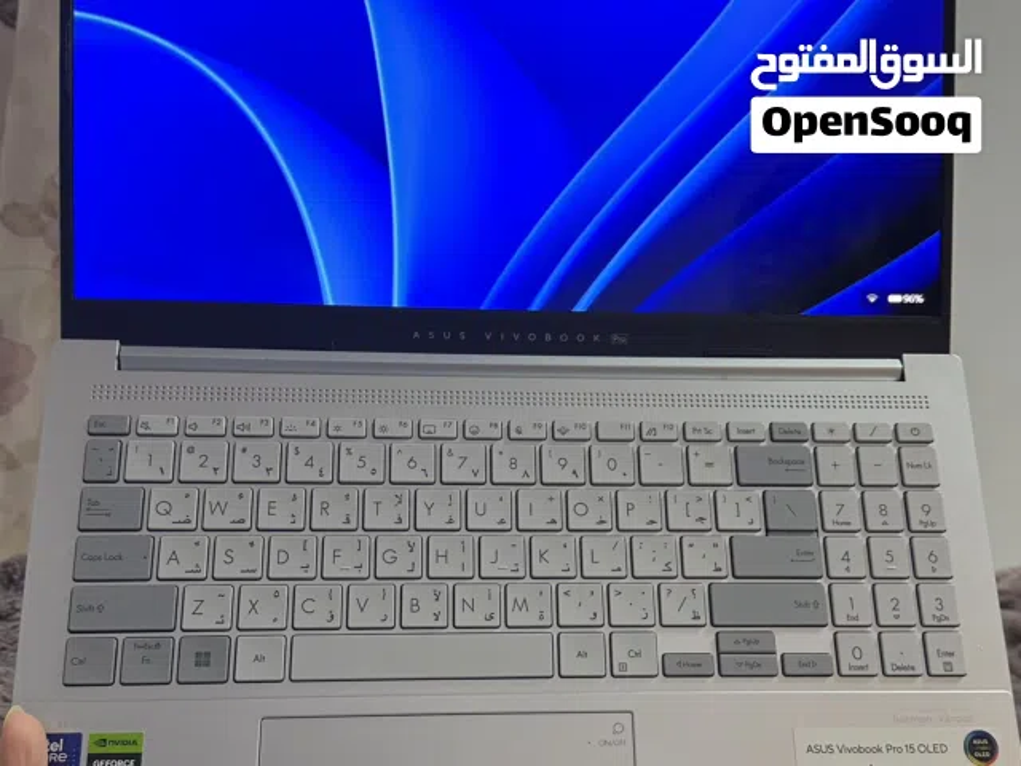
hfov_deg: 71.6
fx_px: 708
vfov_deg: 56.8
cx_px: 510
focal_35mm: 24
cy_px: 383
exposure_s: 1/50
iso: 200
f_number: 1.78
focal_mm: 6.86
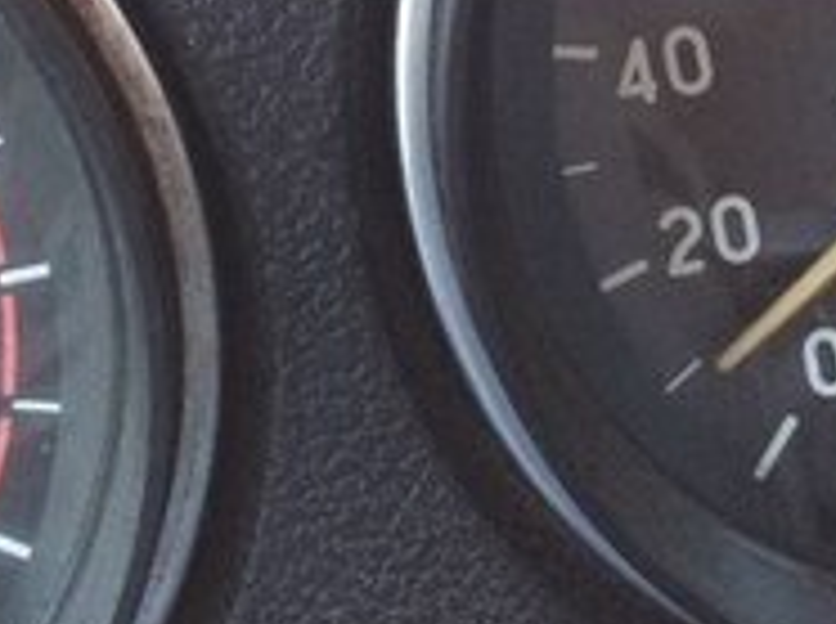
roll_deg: +8.7
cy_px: -101
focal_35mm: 103
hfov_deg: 19.0
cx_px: 589
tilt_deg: -23.7
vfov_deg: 14.0
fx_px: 2484
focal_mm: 4.15
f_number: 2.2
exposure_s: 1/33
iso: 160
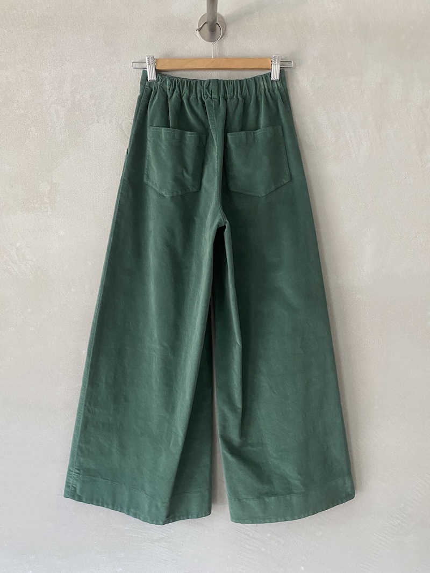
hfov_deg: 53.1
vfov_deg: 67.3
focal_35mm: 26
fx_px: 431
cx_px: 215
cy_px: 286
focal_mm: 4.25
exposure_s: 1/76
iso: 125
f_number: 1.8
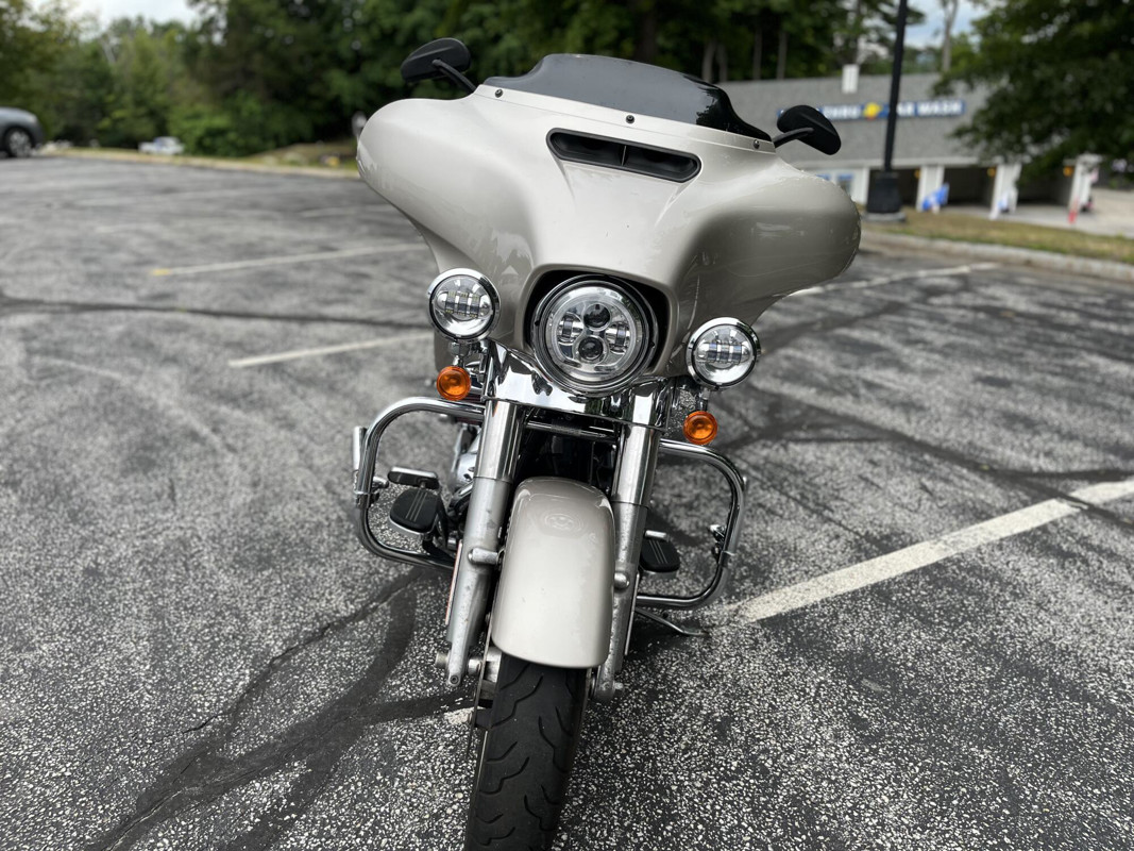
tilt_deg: -21.2
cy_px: 426
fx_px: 852
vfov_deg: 53.1
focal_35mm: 26
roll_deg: +2.3
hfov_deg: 67.3
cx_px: 567
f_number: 1.6
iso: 50
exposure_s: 1/920
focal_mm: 5.1
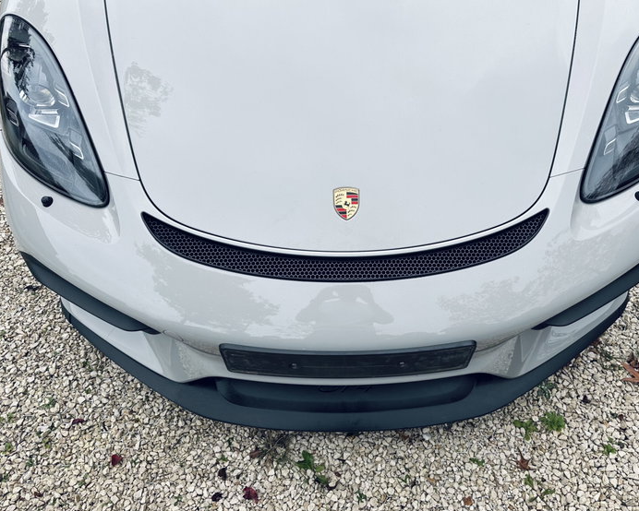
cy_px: 258
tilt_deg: -52.9
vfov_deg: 55.0
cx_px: 345
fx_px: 492
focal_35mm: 26
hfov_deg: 65.9
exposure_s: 1/709
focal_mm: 6.86
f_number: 1.78
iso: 80
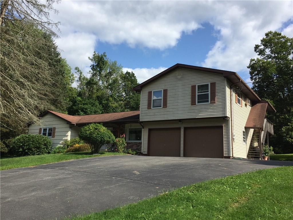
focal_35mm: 29
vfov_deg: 48.2
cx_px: 146
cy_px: 110
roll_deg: -3.1
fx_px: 245
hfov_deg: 61.7
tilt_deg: +12.1
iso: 32
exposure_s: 1/2326
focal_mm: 4.15
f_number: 2.2
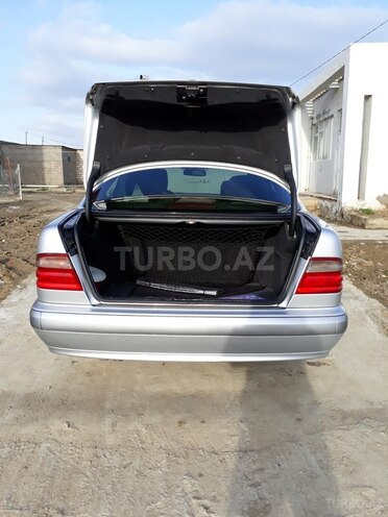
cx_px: 194
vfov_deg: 65.3
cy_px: 258
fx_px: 404
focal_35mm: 27
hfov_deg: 51.4
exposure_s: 1/714
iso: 40
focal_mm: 3.71
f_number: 1.7
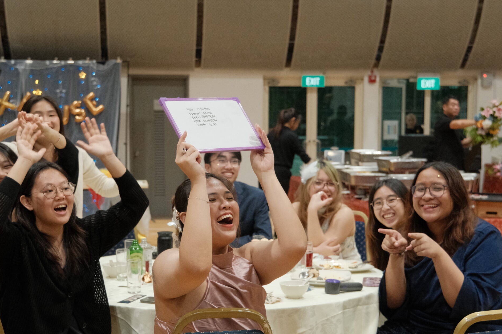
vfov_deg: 25.5
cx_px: 233
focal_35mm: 53
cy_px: 197
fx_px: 739
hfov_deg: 37.5
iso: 2500
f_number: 2.8
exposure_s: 1/200
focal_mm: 26.2
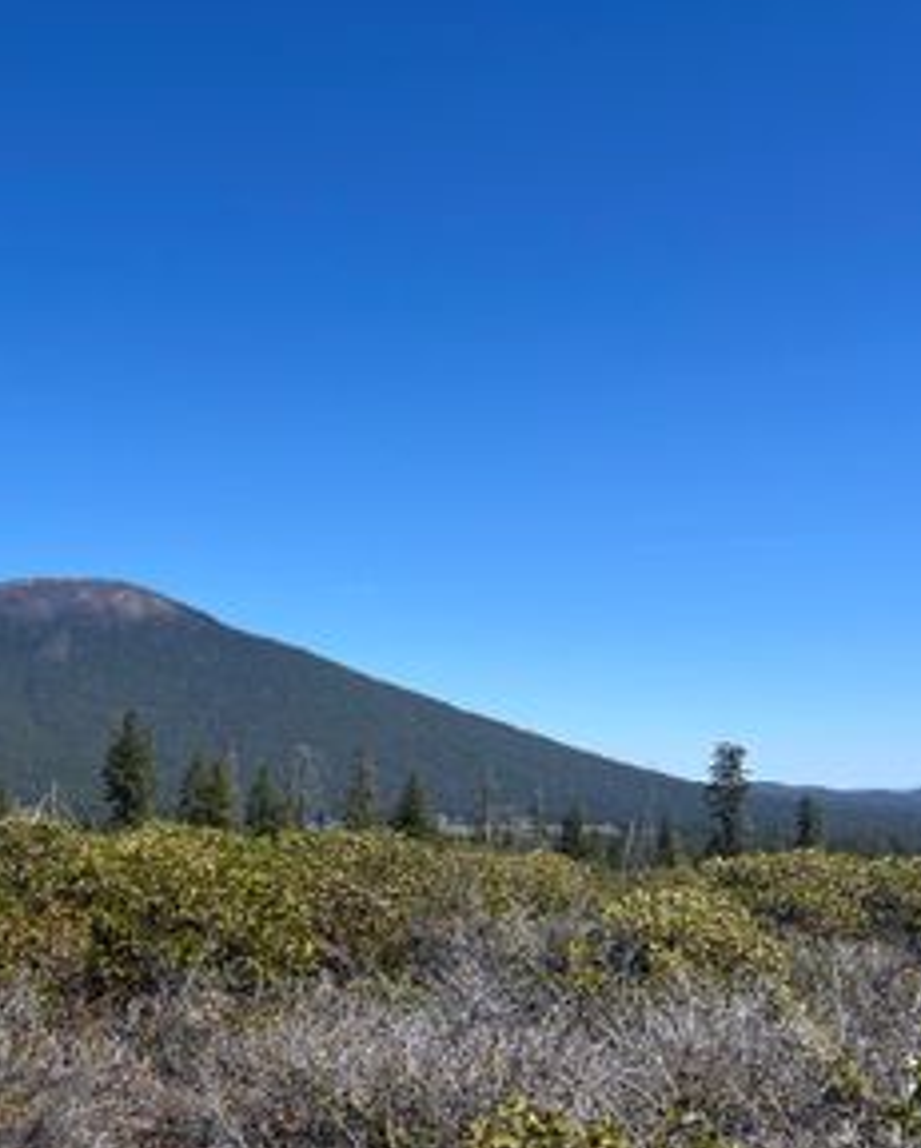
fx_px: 1497
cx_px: 68
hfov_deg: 32.3
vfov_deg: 41.7
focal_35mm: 44
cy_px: 708
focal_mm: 5.7
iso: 50
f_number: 1.5
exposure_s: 1/4274
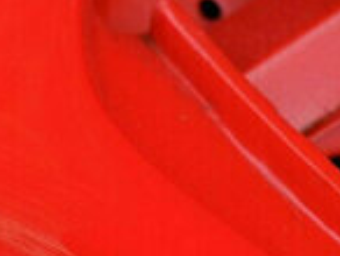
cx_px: 231
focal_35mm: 390
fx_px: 3836
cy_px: -77
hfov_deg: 5.1
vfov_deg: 3.8
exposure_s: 1/160
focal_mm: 49.5
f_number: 4
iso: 250
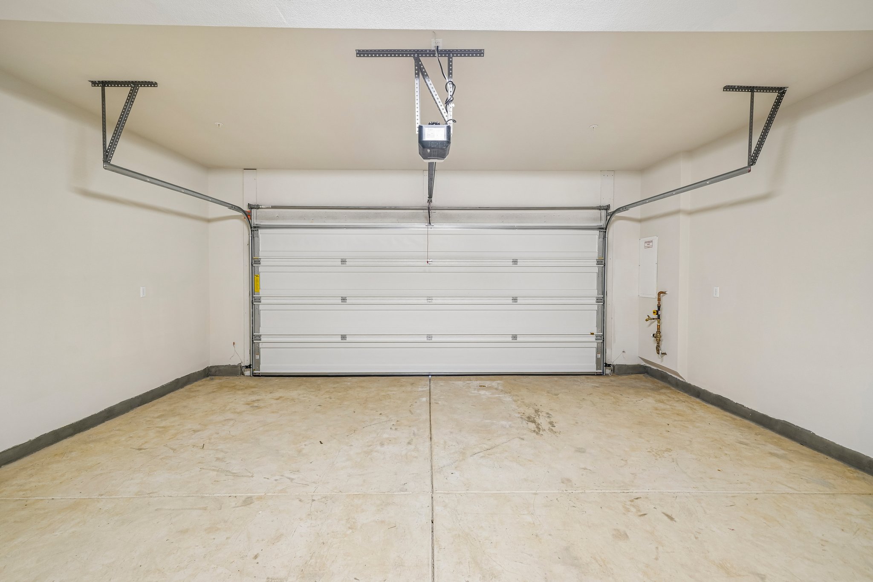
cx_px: 436
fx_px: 364
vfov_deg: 77.3
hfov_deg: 100.4
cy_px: 291
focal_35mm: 15
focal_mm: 15
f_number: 7.1
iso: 400
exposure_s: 1/3.33
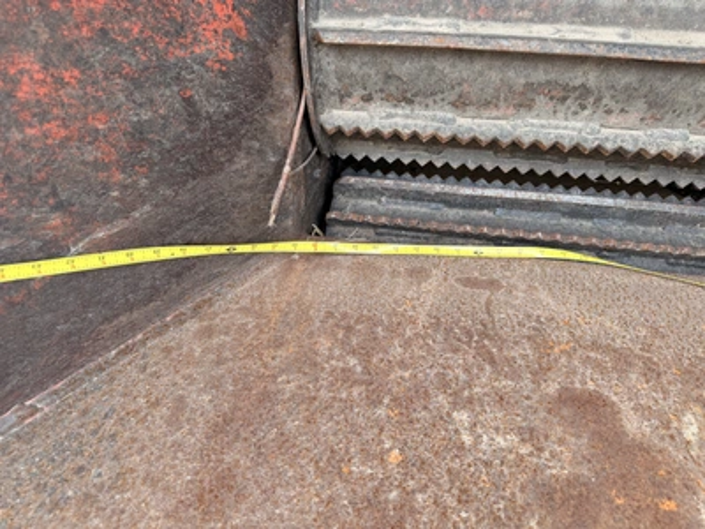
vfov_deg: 56.8
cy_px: 264
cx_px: 352
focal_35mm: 24
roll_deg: -1.0
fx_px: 489
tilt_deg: -24.3
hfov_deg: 71.6
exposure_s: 1/121
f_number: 1.78
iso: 64
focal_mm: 6.76
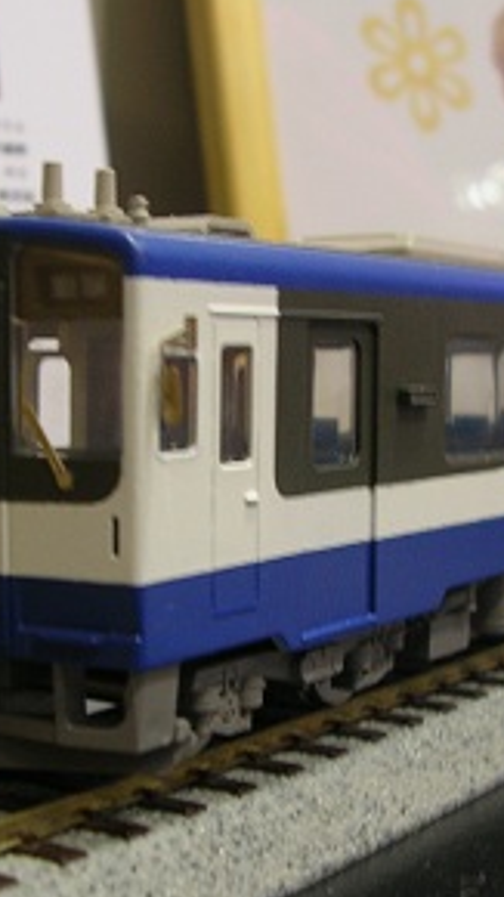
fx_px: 1545
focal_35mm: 65
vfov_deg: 32.3
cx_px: 271
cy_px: 493
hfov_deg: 18.5
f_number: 2.8
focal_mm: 5.8
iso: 50
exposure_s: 1/6.7
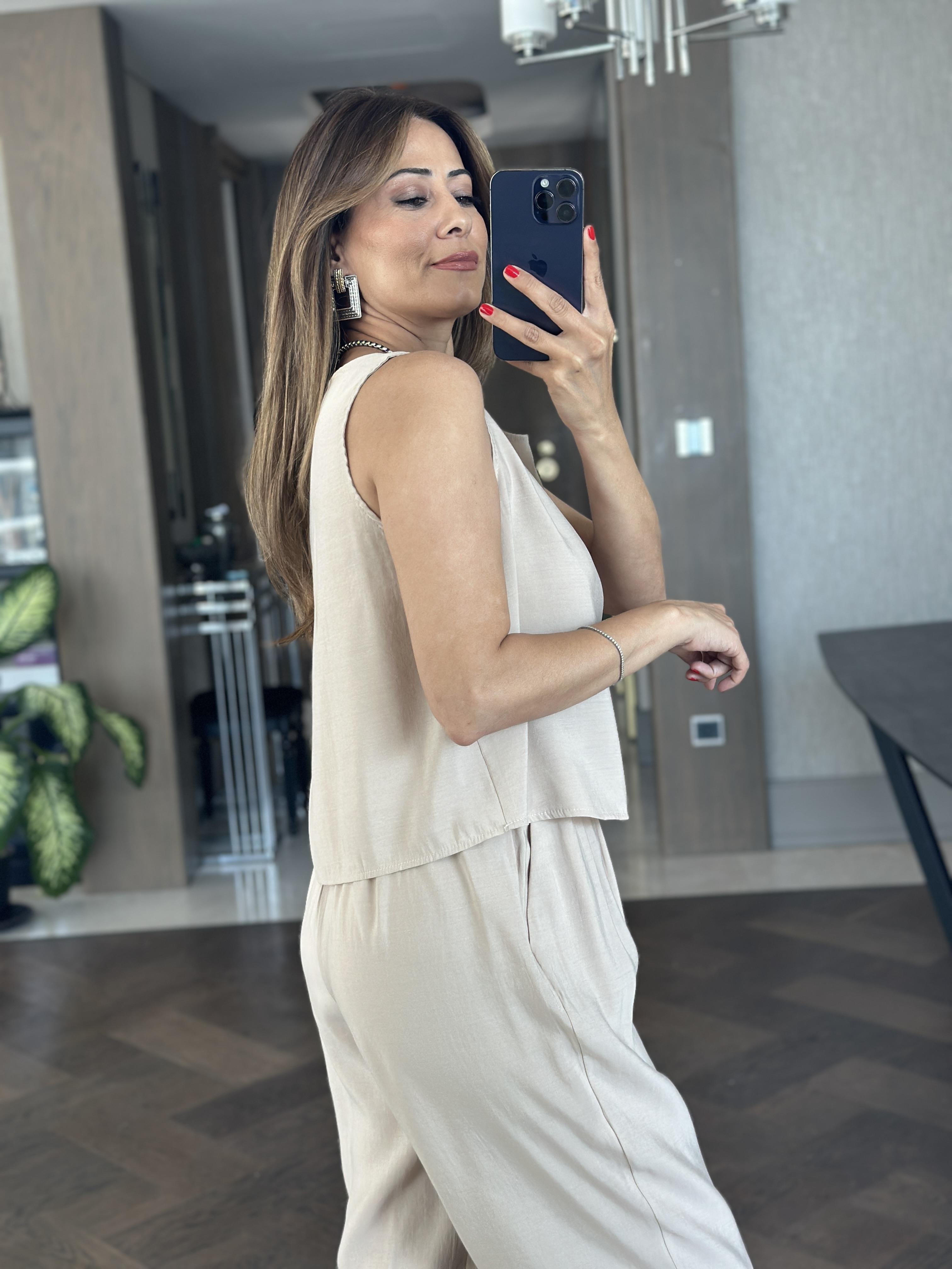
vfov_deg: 39.7
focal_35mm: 48
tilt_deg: -17.9
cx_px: 476
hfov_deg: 30.3
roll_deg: +3.8
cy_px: 634
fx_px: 1760
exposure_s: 1/121
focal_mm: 6.86
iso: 125
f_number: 1.78
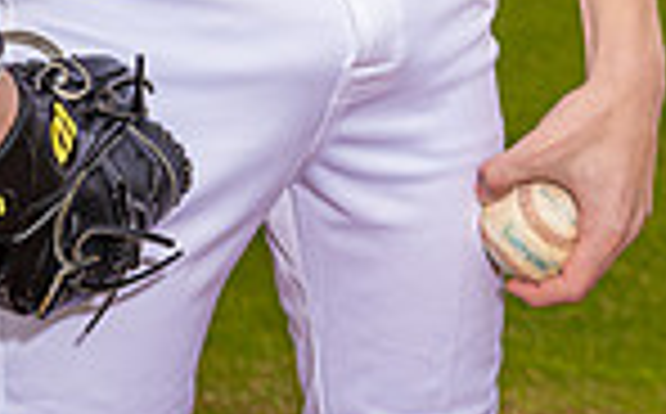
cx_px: 234
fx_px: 3099
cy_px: -526
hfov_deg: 12.3
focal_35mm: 171
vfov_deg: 7.2
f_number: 6.3
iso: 100
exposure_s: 1/250
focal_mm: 55
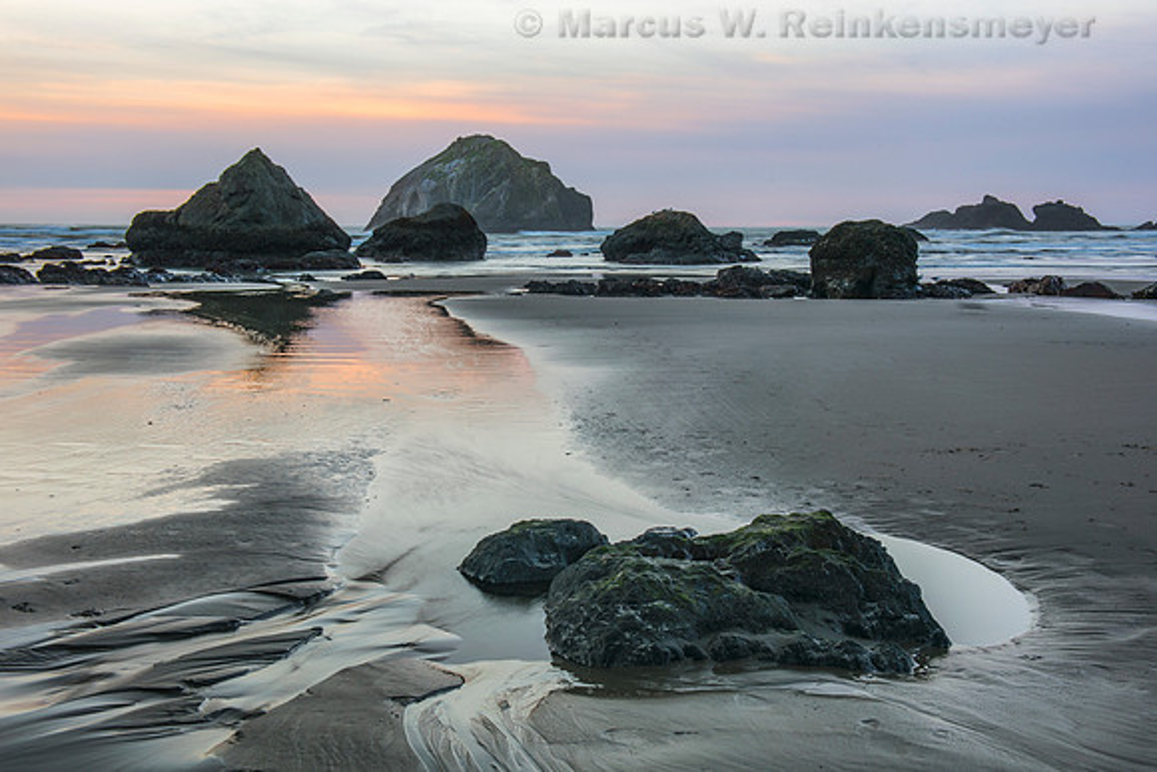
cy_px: 386
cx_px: 578
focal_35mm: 40
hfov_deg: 48.4
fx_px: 1286
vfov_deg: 33.4
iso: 64
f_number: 16
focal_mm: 40
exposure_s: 1
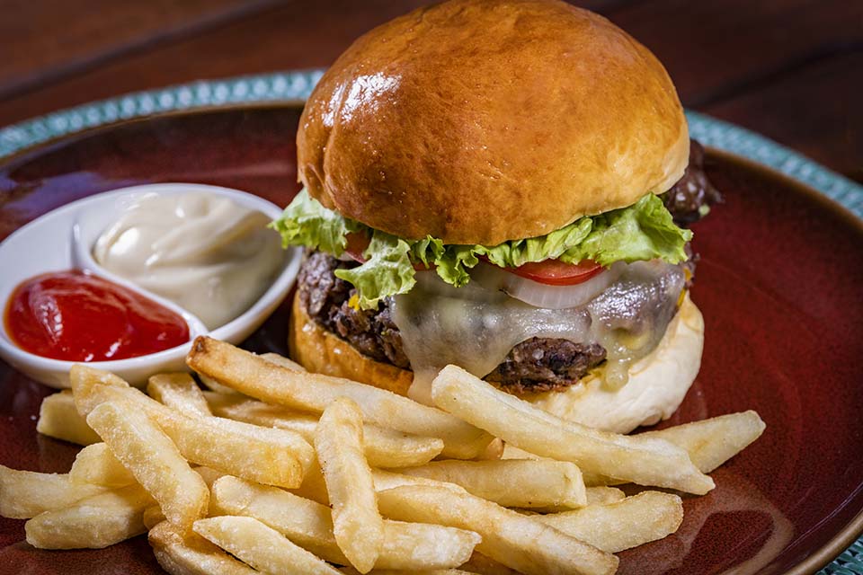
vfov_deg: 7.4
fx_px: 4435
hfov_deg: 11.1
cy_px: 288
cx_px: 432
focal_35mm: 185
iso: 400
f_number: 10
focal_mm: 185
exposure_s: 1/250
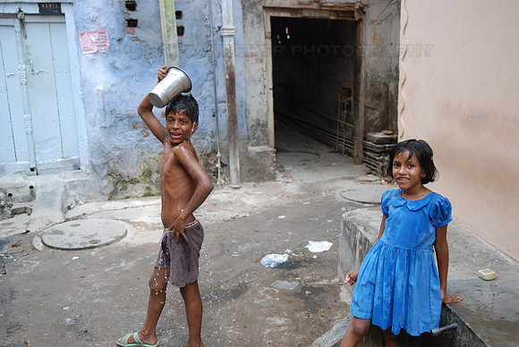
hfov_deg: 53.1
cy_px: 174
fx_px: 520
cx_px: 260
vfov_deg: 37.0
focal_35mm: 36
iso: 400
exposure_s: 1/500
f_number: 2.8
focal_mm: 24
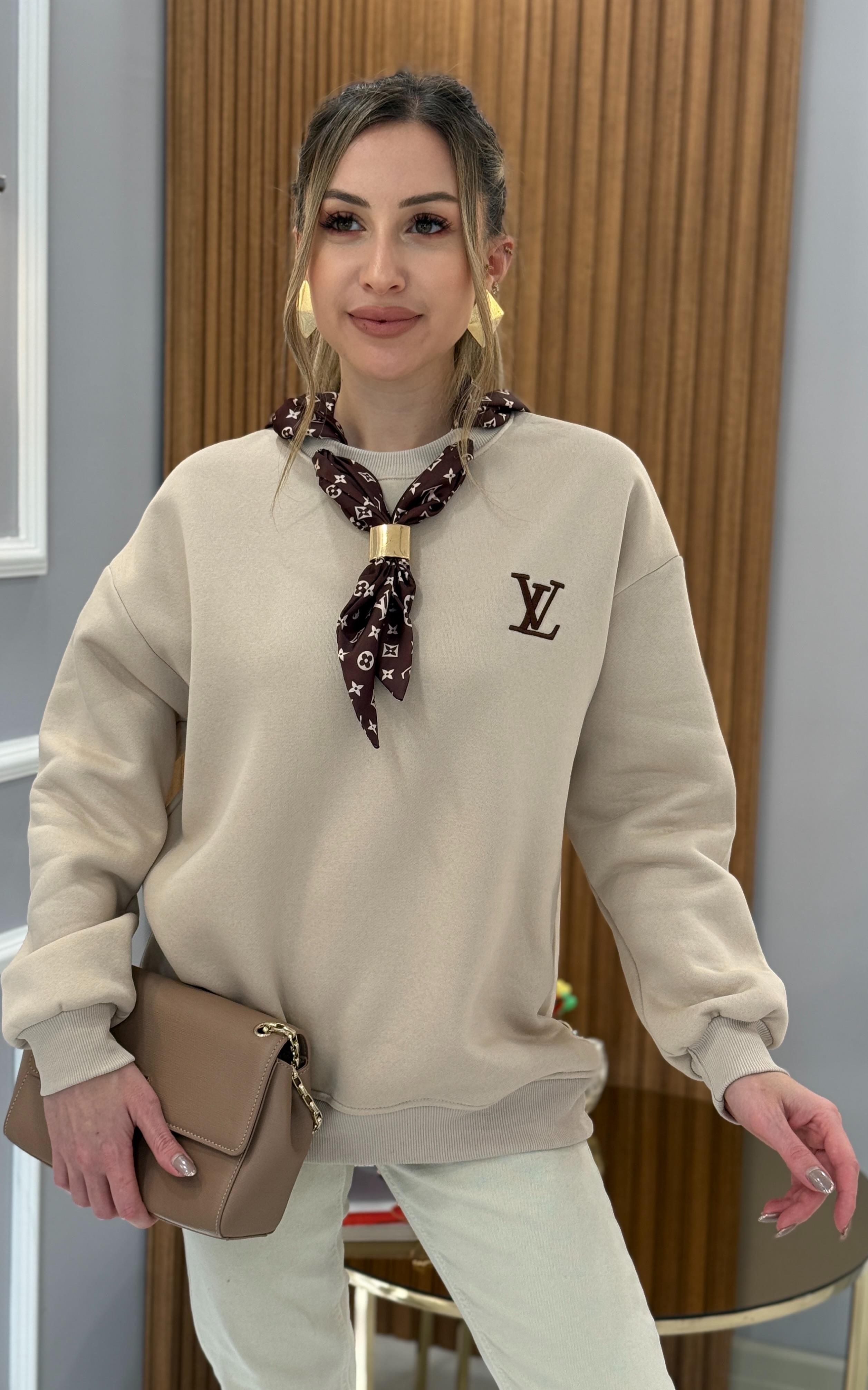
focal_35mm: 51
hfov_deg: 25.3
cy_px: 696
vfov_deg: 39.6
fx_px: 1931
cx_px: 389
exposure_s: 1/114
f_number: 1.78
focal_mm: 6.76
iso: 100
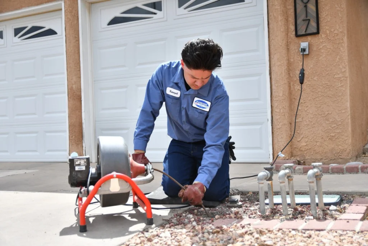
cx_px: 184
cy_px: 123
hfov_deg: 45.0
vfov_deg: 30.9
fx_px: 445
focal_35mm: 44
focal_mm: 29
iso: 200
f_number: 2.8
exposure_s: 1/4000
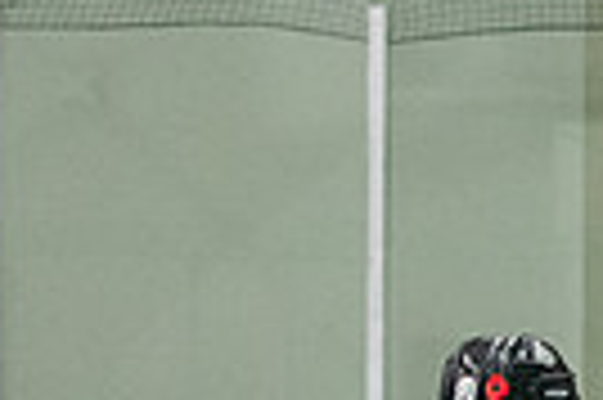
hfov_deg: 4.2
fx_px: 8097
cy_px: 802
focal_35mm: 484
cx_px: 1069
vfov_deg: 2.8
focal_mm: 75
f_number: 2.8
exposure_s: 1/800
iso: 4000
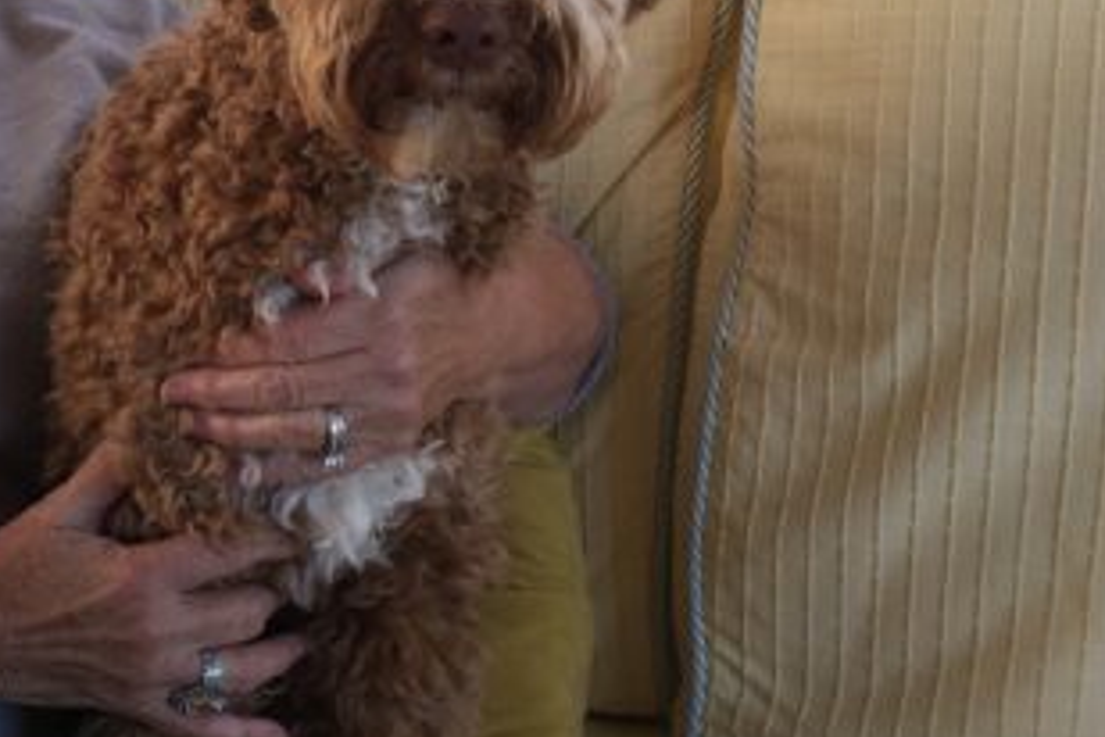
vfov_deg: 18.1
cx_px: 21
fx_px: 2302
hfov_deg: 25.7
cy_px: 240
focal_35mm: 75
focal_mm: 4.15
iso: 25
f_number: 2.2
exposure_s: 1/60
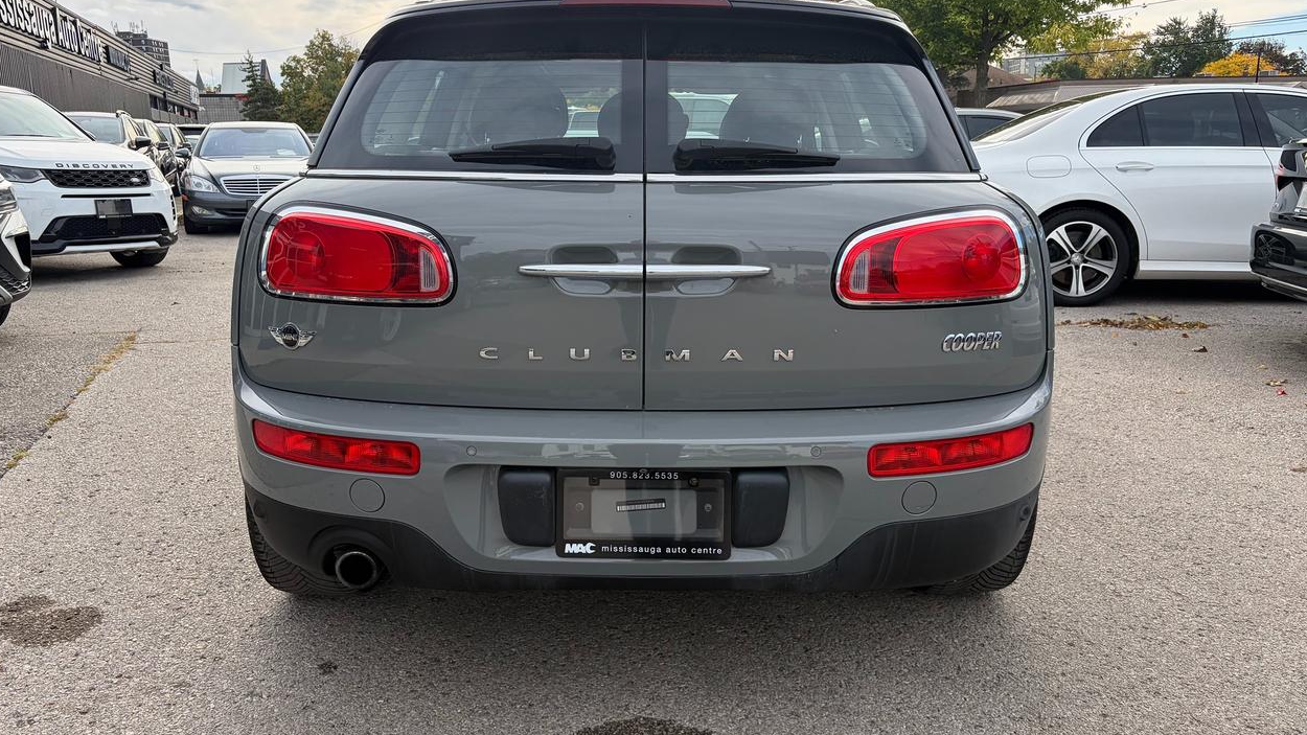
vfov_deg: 40.2
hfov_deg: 66.1
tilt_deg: -12.5
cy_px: 354
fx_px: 1005
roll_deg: +1.6
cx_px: 643
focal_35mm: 29
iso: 64
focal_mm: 5.96
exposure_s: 1/1393
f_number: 1.6
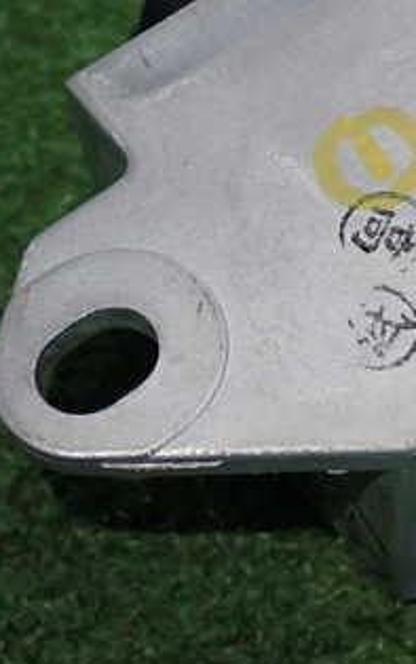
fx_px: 1831
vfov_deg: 20.5
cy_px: 204
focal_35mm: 101
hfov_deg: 12.8
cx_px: 441
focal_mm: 9.01
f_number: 3.2
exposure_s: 1/50
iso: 400
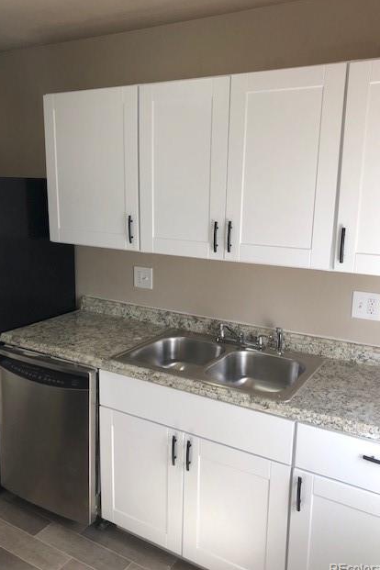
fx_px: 475
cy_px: 285
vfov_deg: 61.9
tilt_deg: -11.7
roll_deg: -1.4
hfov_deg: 43.6
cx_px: 182
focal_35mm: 30
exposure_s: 1/120
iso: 64
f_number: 1.8
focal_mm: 3.99
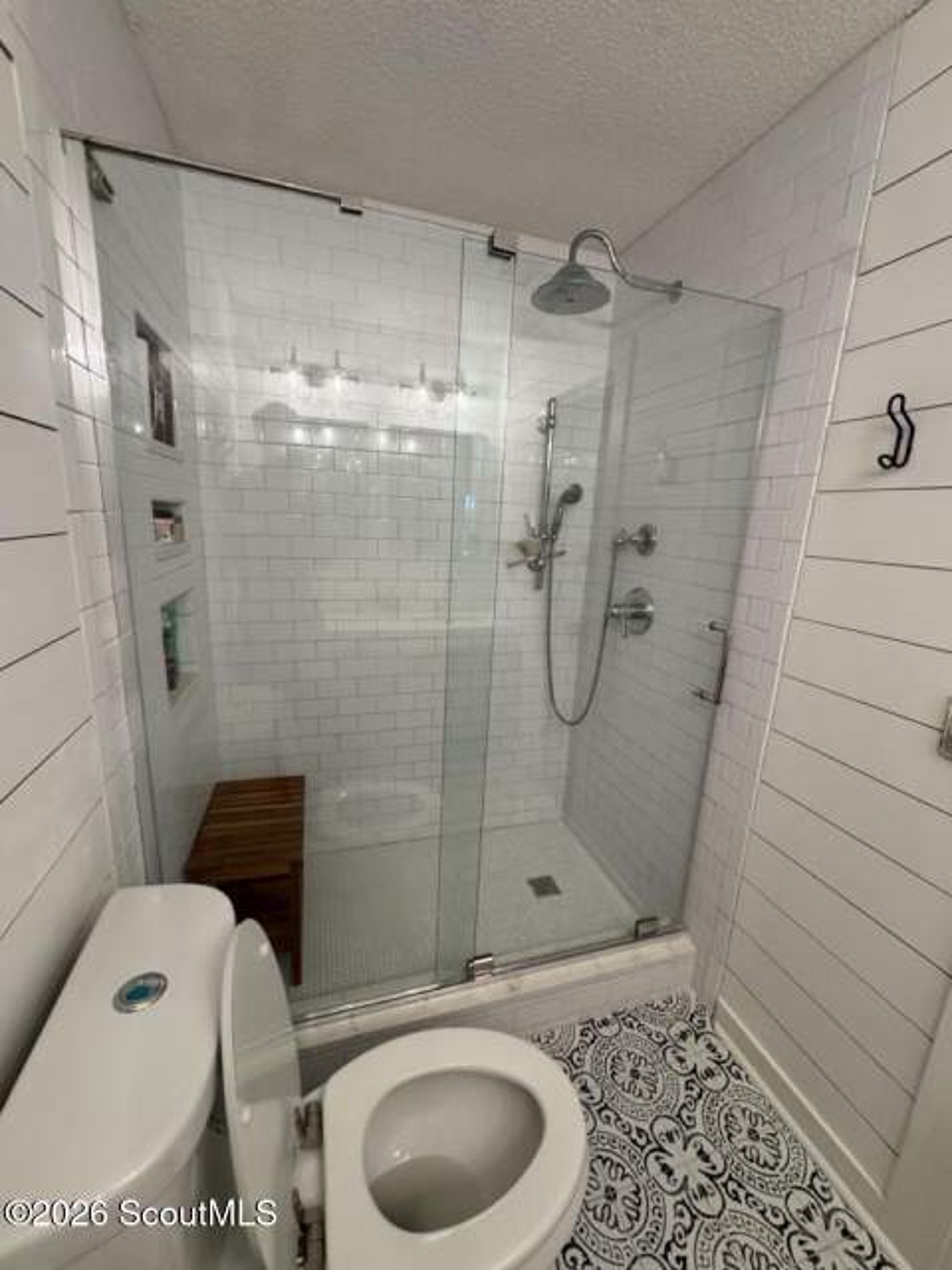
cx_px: 476
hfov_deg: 85.7
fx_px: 513
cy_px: 635
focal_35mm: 14
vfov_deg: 102.1
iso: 320
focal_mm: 2.22
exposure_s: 1/120
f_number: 2.2
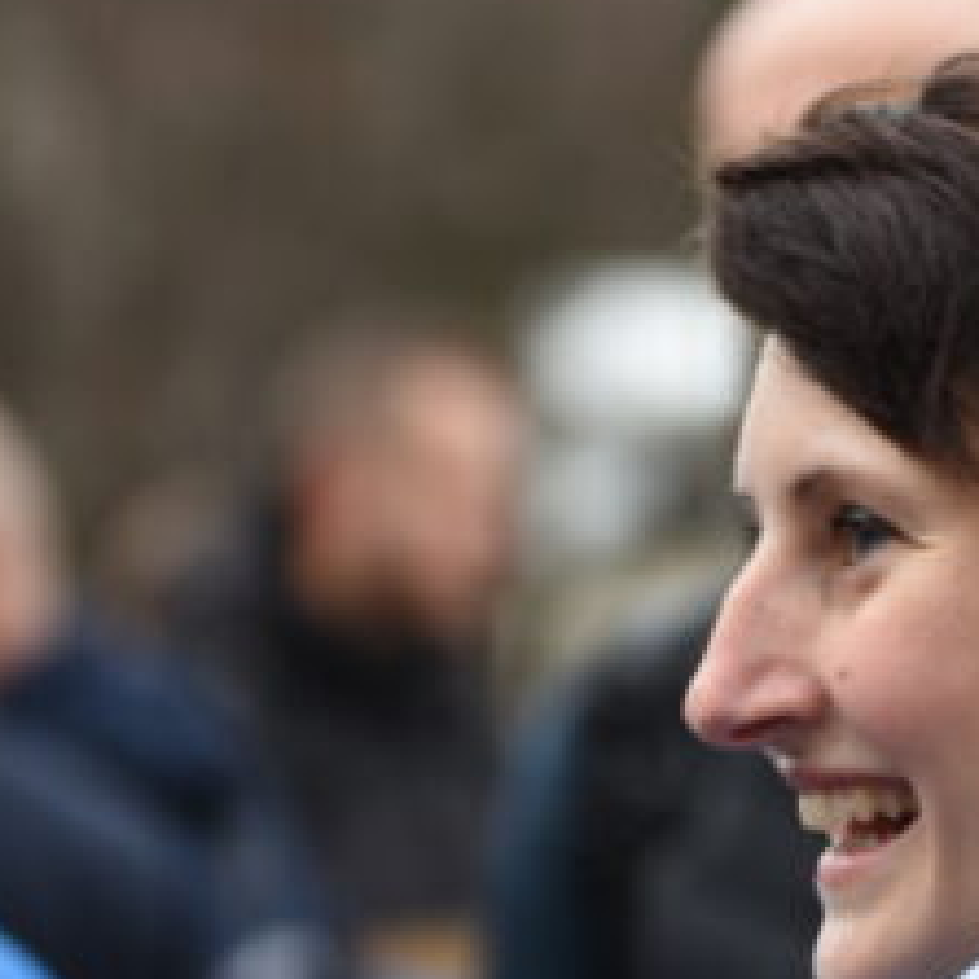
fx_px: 10527
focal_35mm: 329
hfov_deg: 5.3
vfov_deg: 5.3
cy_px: 601
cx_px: 961
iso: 160
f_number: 4.5
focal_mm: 120
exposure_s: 1/100
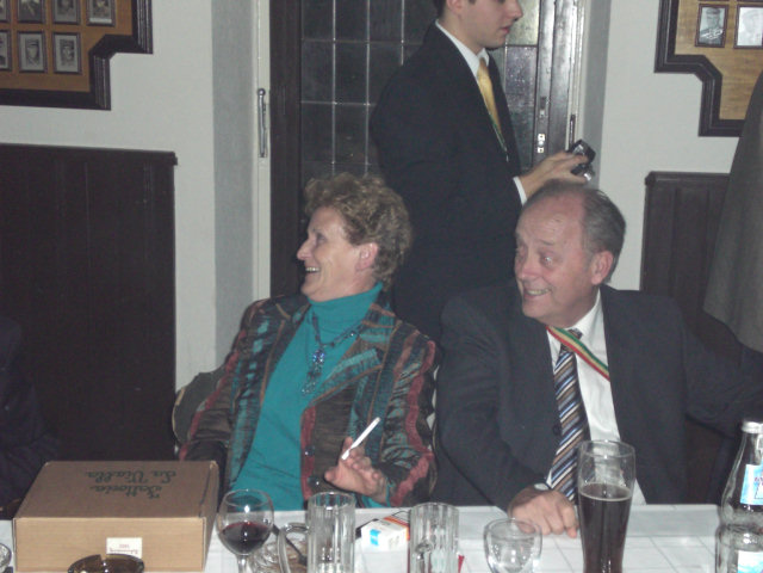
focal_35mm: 63
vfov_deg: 23.3
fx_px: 1389
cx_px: 382
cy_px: 286
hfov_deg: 30.7
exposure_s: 1/60
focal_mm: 10.4
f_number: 4
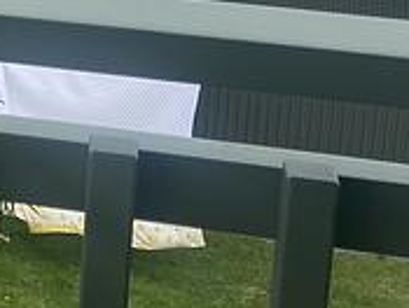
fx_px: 1089
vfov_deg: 15.0
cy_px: -146
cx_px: -243
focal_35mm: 92
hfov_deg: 18.3
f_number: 1.8
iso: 32
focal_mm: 4.25
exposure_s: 1/1464
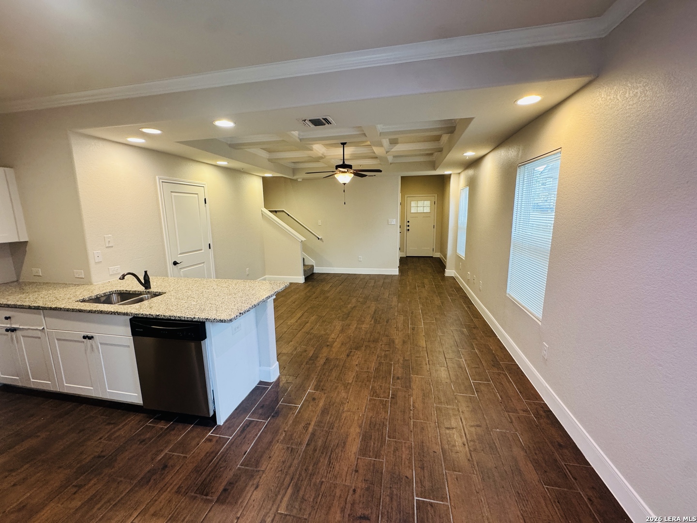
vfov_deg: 85.7
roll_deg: +0.4
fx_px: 282
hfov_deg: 102.1
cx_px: 348
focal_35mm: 14
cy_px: 262
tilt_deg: -10.8
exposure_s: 1/60
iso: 250
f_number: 2.2
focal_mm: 2.22
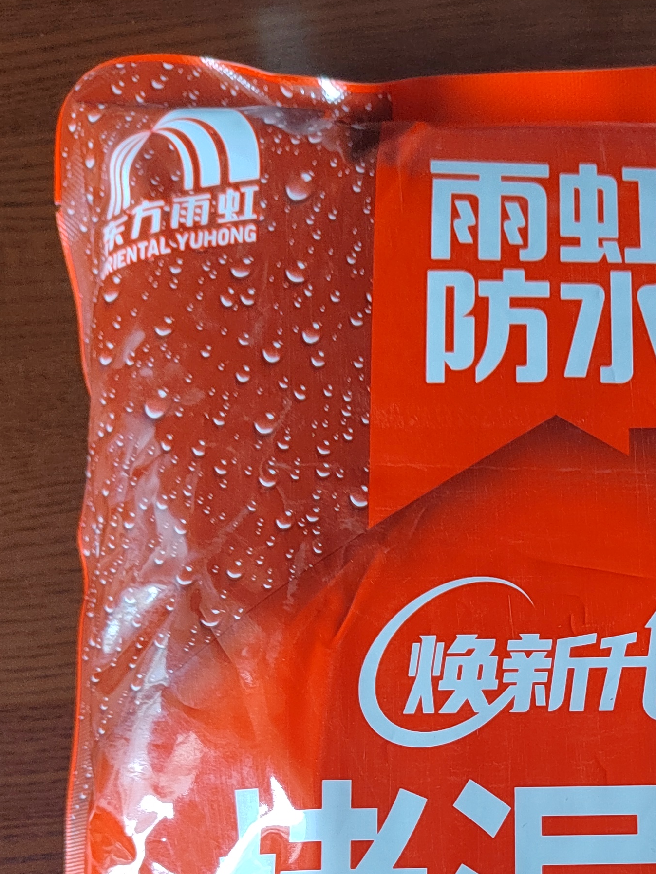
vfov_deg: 35.8
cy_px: 795
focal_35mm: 50
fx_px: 1263
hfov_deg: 27.9
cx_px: 602
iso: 994
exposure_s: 1/50
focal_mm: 5.52
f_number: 1.9
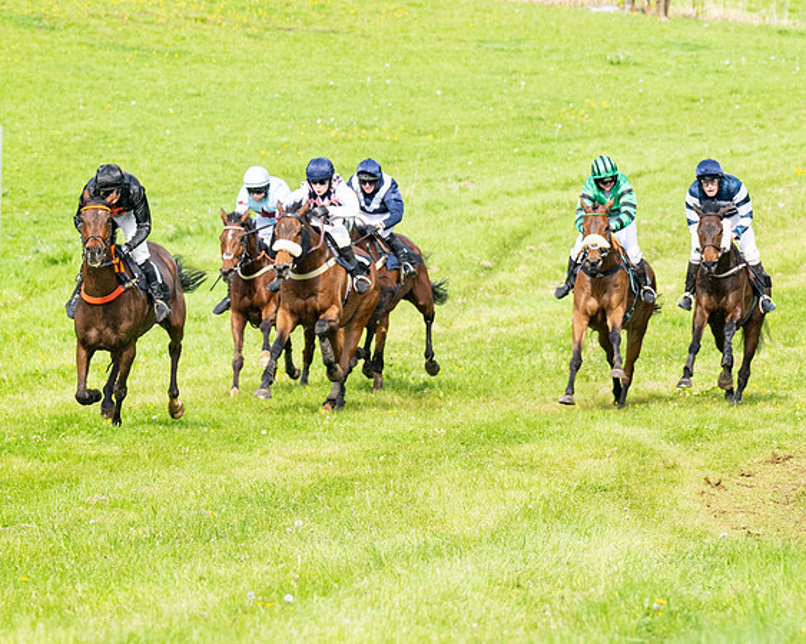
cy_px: 259
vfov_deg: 3.2
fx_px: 11435
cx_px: 119
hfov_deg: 4.0
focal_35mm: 480
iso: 400
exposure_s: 1/1600
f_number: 5.6
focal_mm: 200
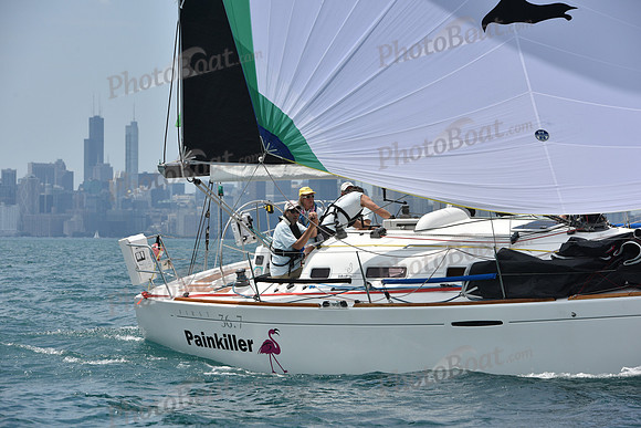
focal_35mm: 145
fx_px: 2582
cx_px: 320
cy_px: 214
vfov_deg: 9.5
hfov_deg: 14.2
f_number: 9
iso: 250
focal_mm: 145
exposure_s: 1/1250
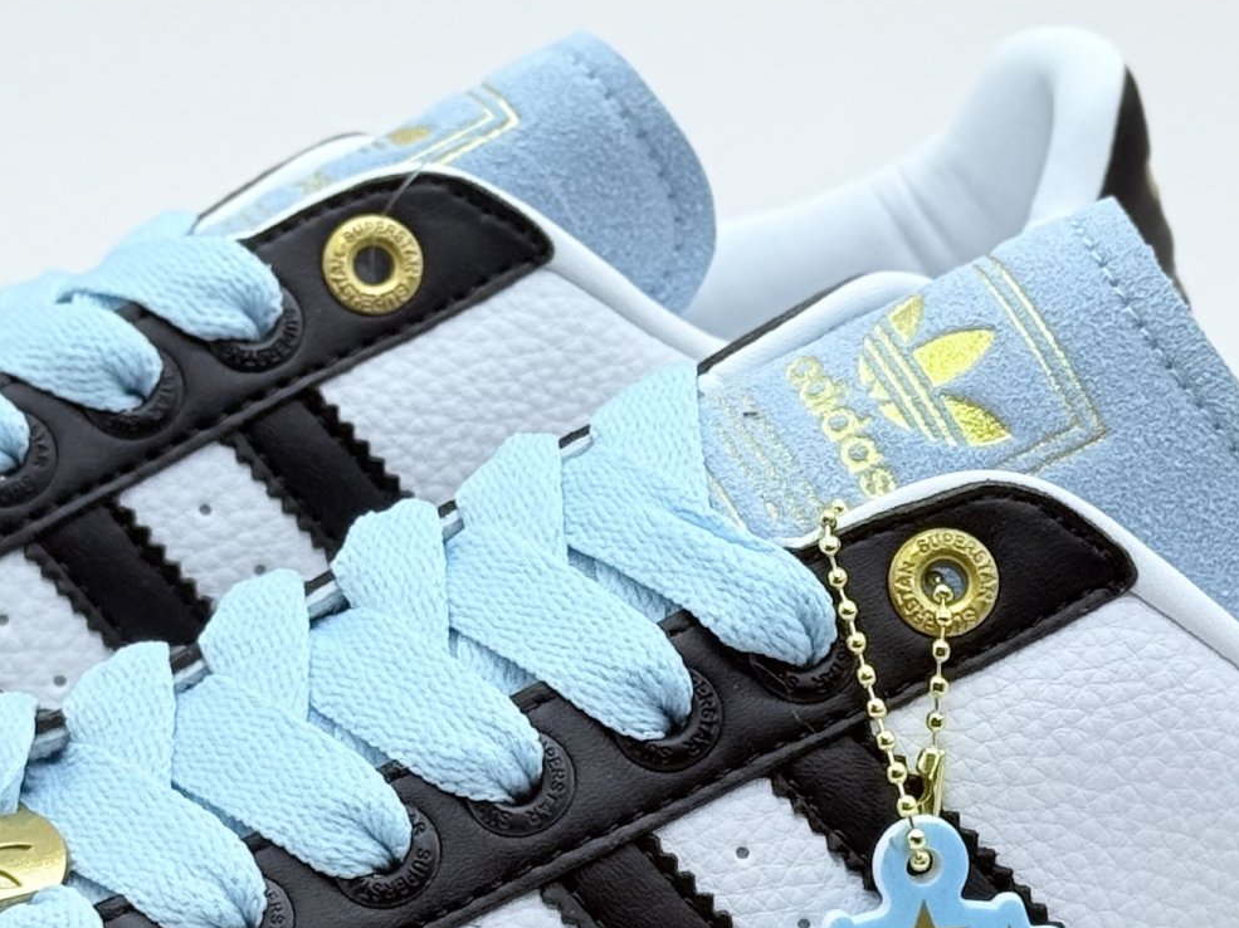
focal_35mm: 52
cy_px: 477
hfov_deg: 36.8
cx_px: 630
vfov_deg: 28.0
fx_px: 1861
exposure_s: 1/620
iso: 64
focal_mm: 6.76
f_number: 1.78
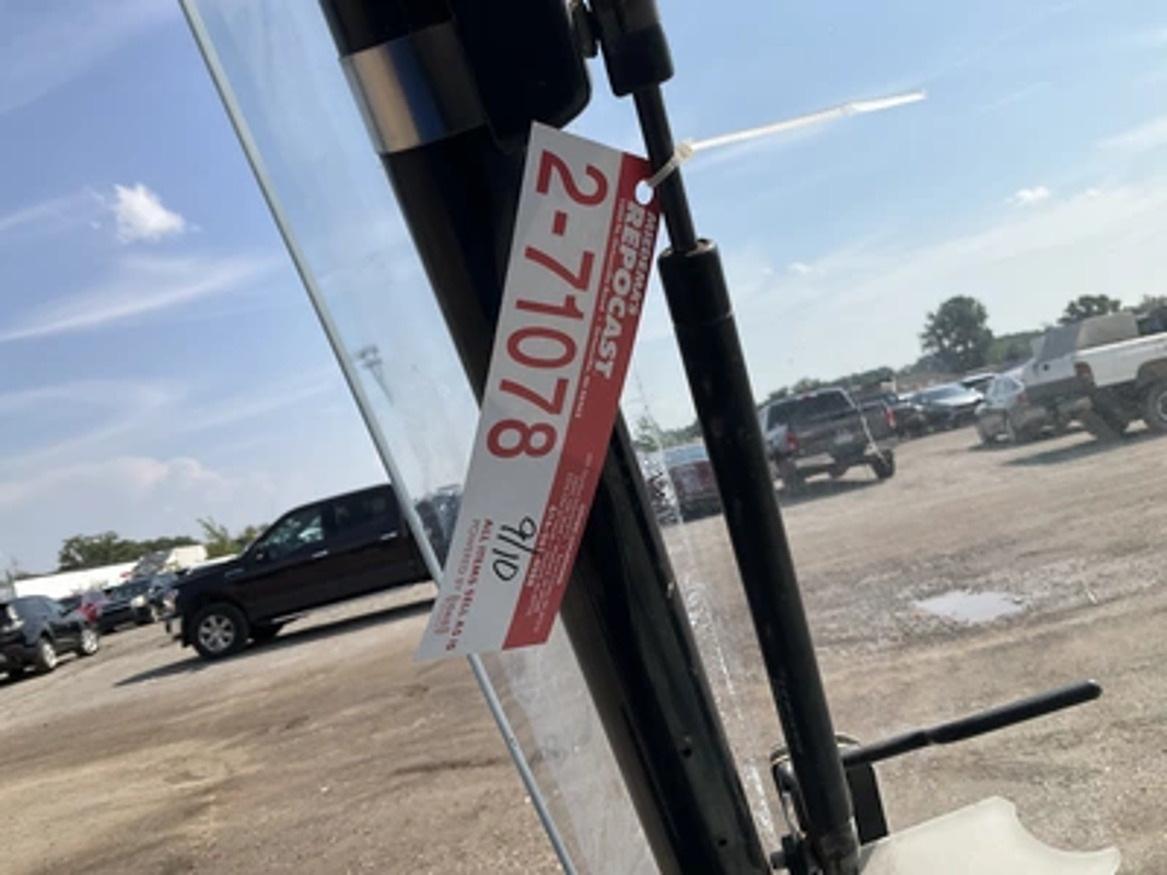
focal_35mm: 29
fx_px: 978
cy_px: 438
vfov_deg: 48.2
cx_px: 584
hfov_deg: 61.7
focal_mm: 3
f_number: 1.8
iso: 25
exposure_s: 1/2538
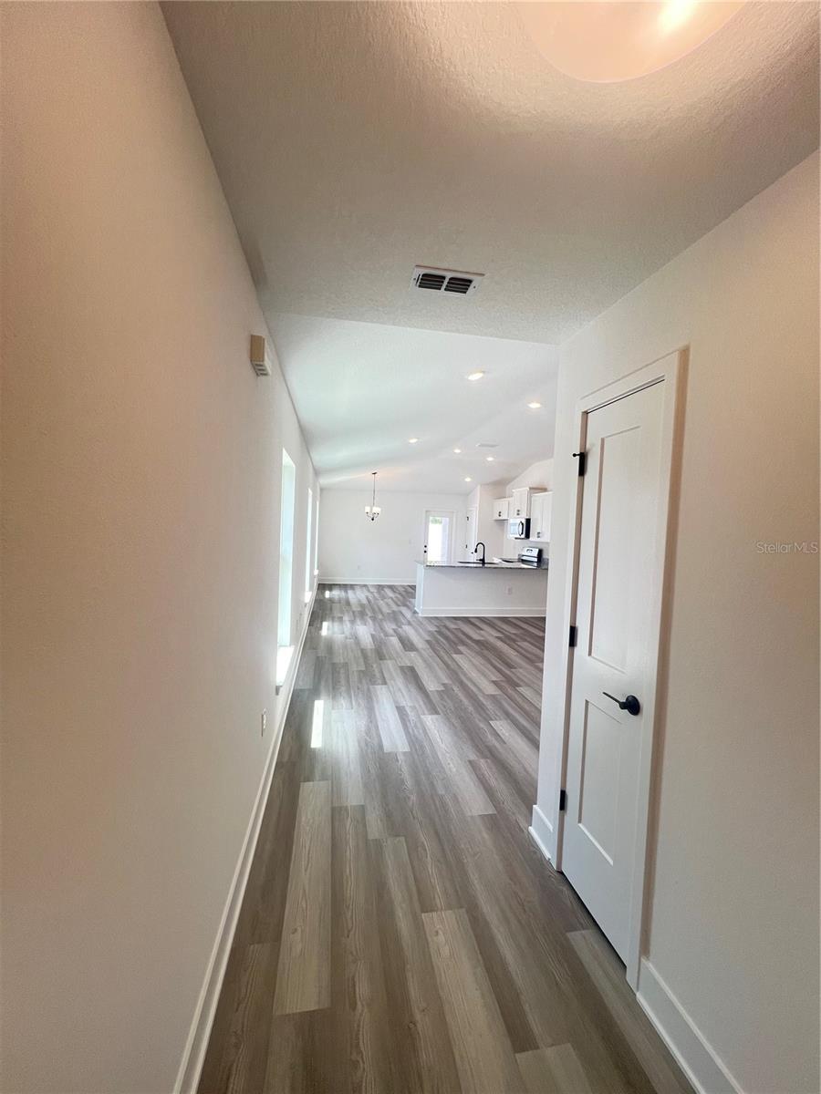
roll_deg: -1.6
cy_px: 547
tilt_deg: -0.4
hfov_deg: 89.9
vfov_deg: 106.2
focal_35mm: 13
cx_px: 410
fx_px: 411
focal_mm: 1.57
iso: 125
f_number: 1.8
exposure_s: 1/120
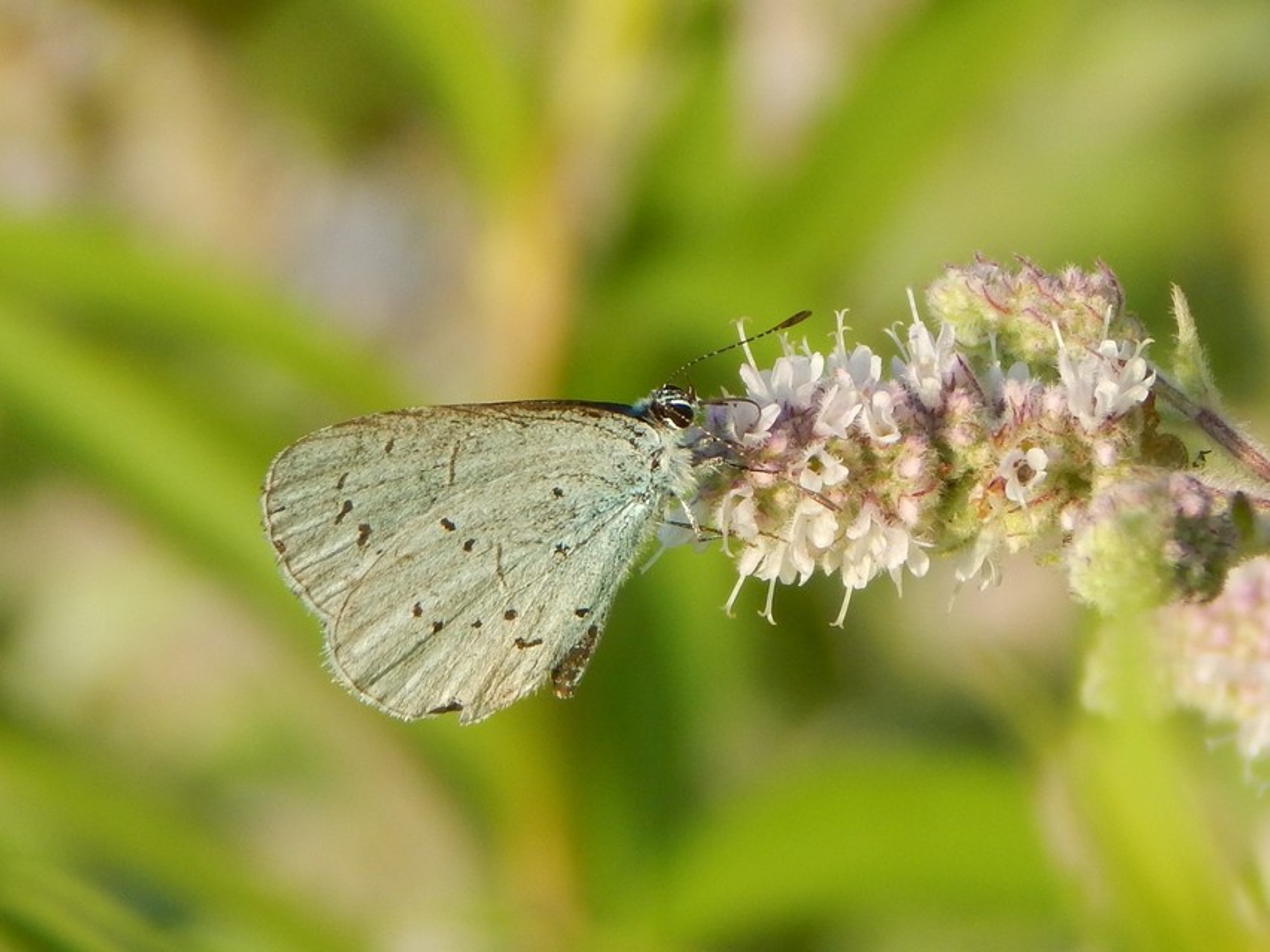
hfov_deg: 6.3
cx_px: 635
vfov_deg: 4.7
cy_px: 476
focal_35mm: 315
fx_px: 11558
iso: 140
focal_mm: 56.5
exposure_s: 1/250
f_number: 5.7
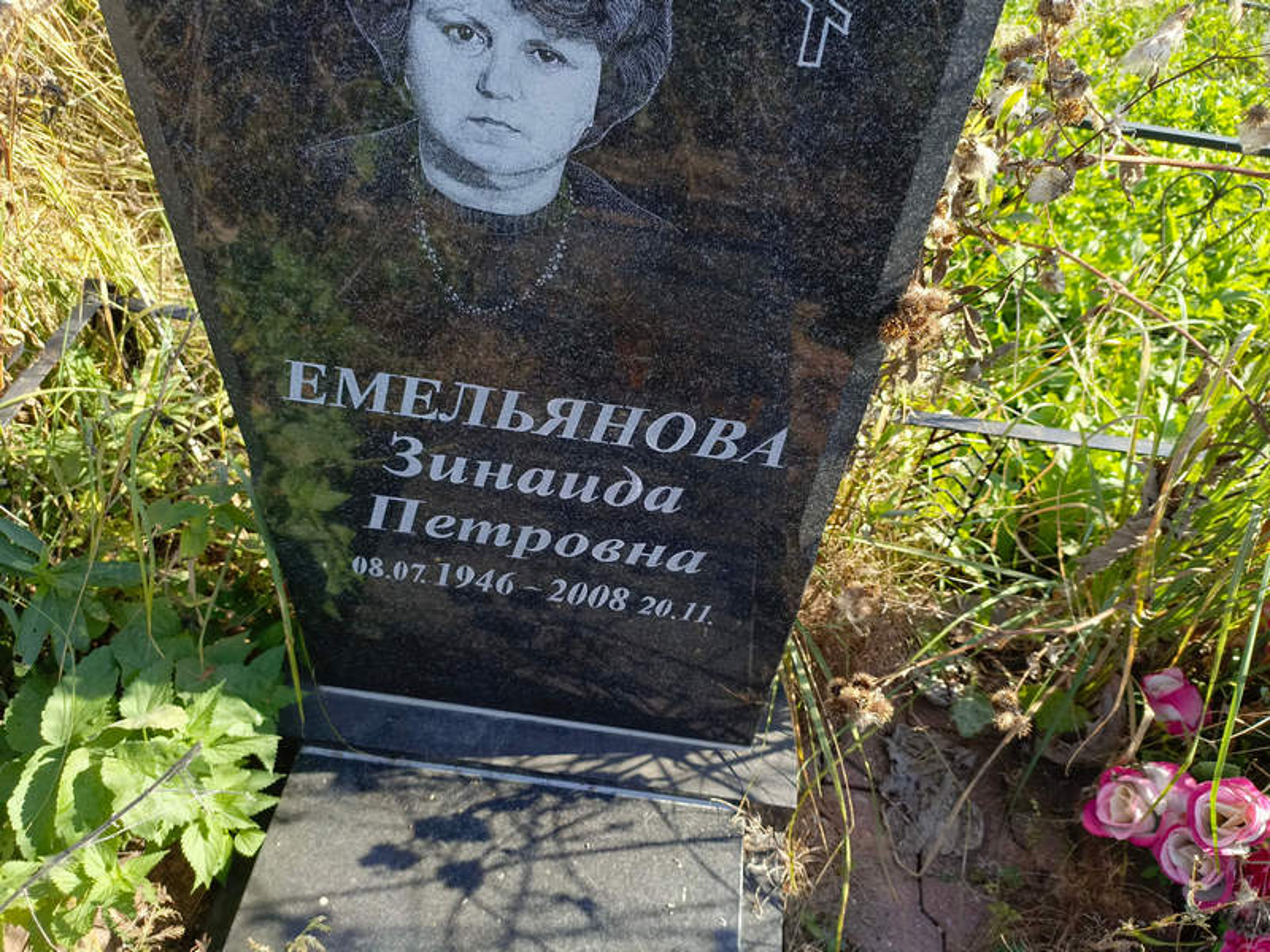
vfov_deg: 54.9
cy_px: 476
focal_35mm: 25
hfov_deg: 69.4
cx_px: 635
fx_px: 917
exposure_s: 1/224
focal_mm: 4.76
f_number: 1.69
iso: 101
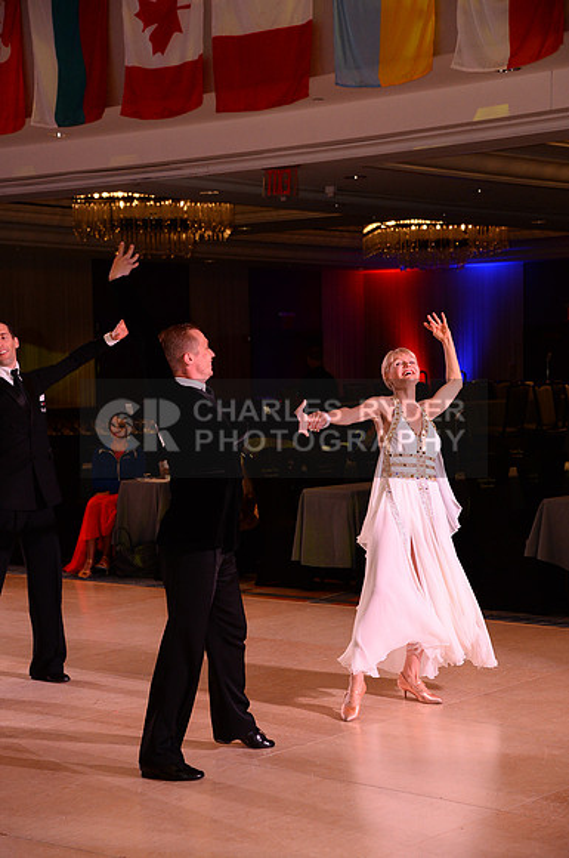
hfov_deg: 18.1
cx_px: 284
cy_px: 429
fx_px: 1783
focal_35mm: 75
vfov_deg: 27.0
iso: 2500
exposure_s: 1/250
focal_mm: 75
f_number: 6.3
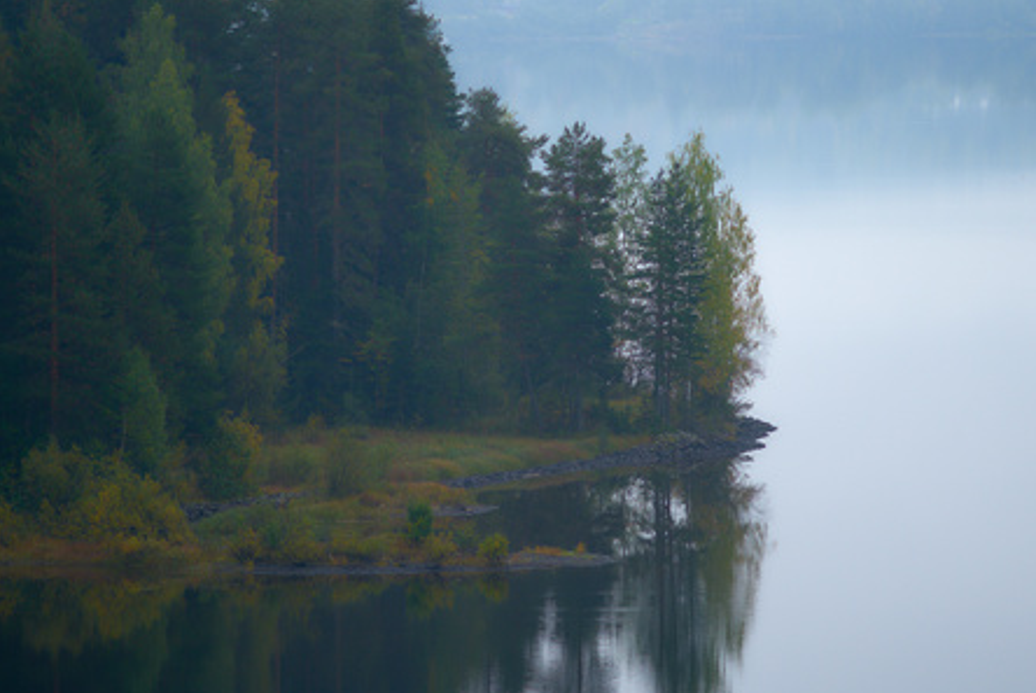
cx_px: 553
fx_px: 9074
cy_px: 209
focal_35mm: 315
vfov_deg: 4.4
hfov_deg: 6.5
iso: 100
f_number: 2.8
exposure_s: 1/160
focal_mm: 200
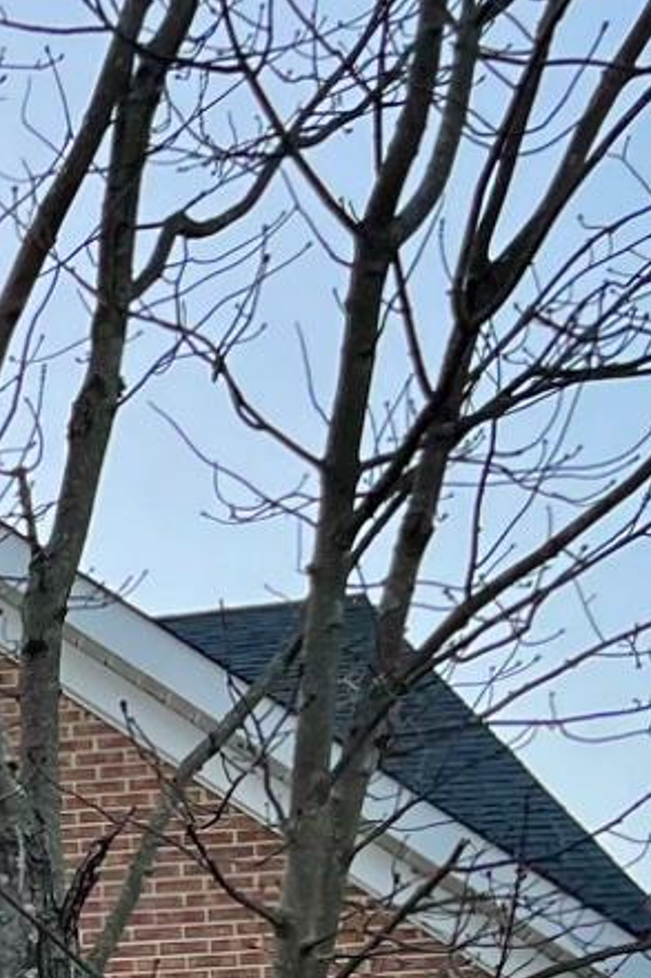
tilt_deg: +6.2
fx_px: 3420
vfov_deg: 15.2
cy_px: 1387
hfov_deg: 9.3
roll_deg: +0.9
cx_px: -1069
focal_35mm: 126
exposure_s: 1/251
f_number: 1.6
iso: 40
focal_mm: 5.1
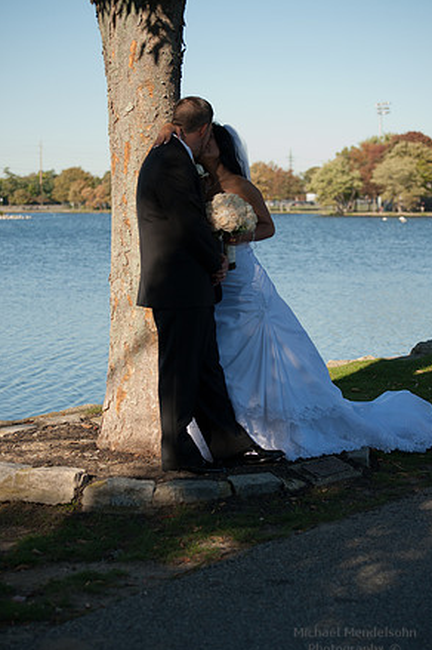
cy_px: 326
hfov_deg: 16.2
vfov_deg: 24.2
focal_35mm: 84
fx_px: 1514
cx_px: 220
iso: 200
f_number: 5
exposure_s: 1/400
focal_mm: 82
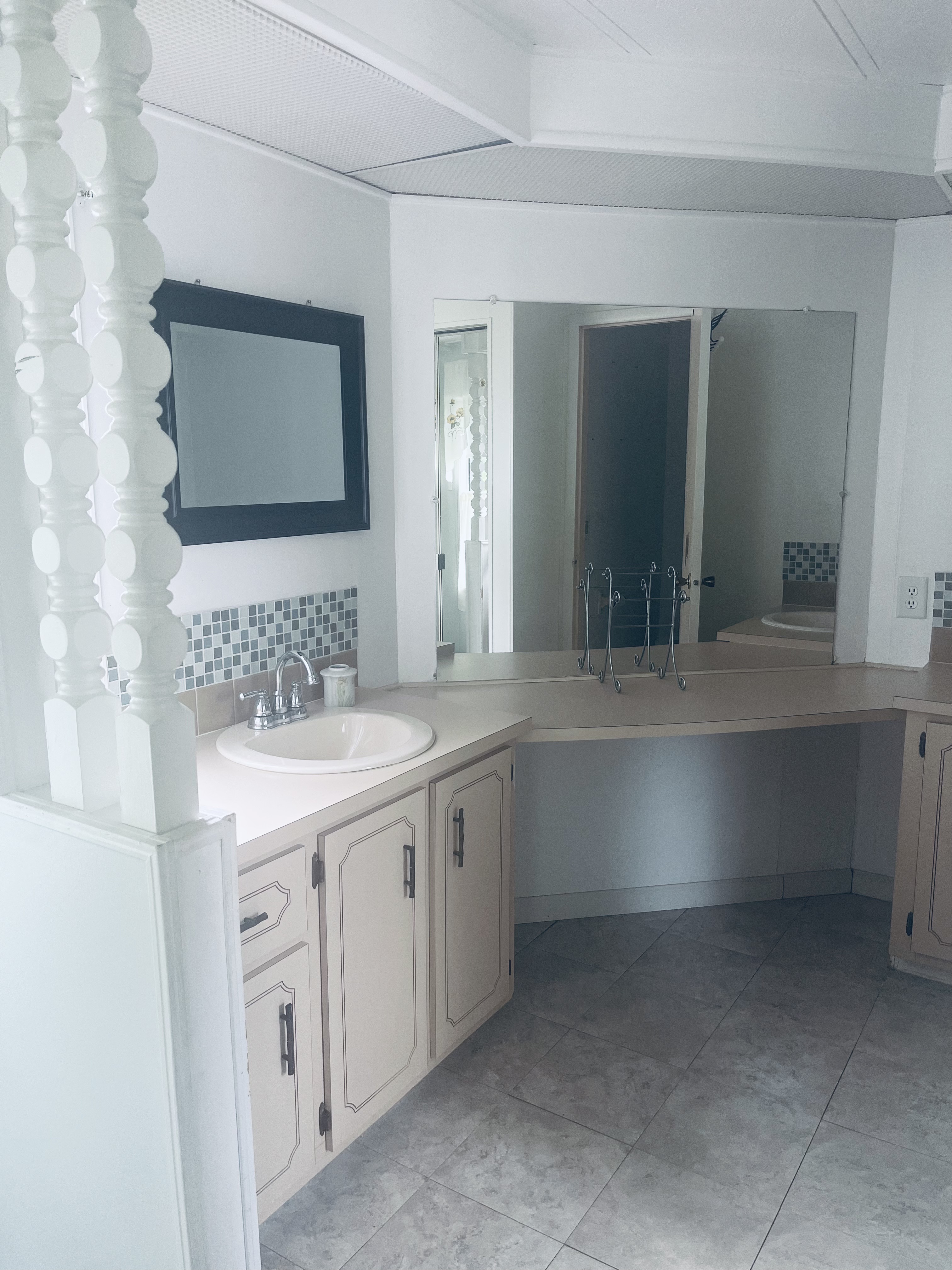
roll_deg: +2.8
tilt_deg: -9.3
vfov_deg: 67.3
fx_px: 953
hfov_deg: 53.1
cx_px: 476
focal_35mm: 26
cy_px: 635
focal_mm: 5.1
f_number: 1.6
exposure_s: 1/121
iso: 125
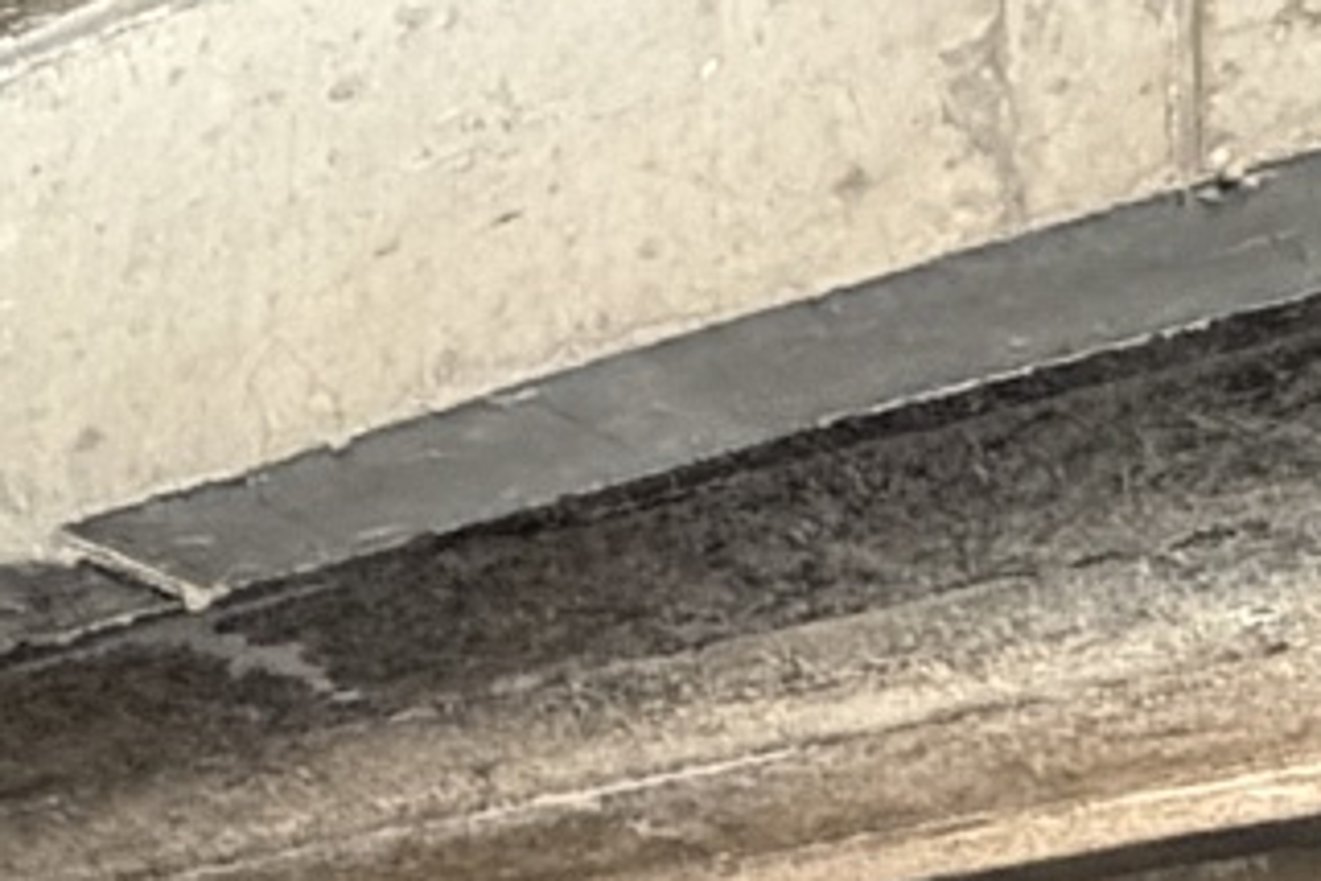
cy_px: 1634
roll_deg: +0.7
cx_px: -531
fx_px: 3192
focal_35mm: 87
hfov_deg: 20.7
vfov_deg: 13.8
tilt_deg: +0.1
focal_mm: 2.22
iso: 800
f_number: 2.2
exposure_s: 1/60
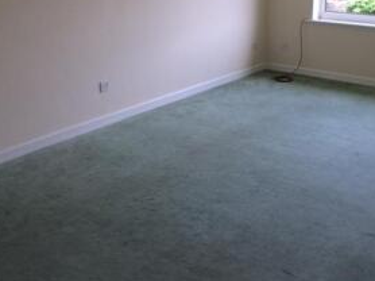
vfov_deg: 23.1
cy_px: 83
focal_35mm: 63
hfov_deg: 30.6
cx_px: 234
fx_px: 682
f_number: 2.2
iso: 64
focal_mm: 4.12
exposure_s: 1/120
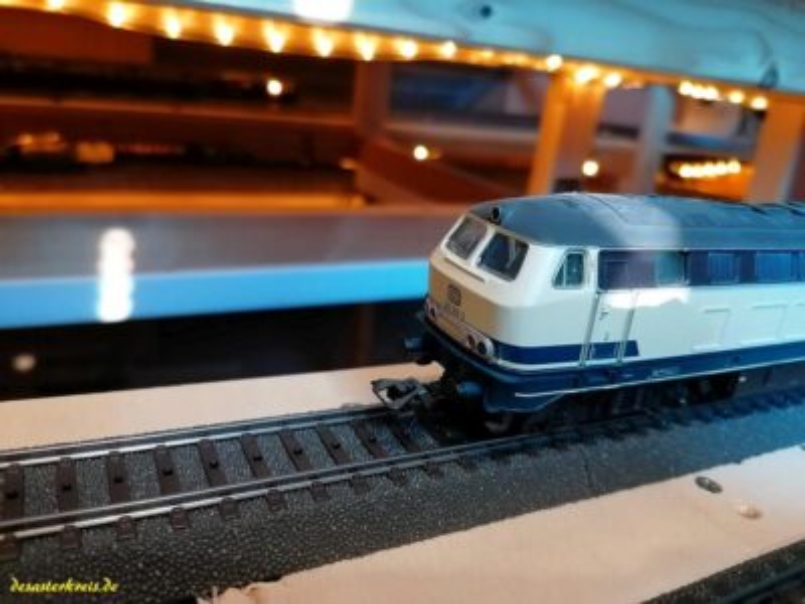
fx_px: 628
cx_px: 402
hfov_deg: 65.3
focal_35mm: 27
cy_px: 302
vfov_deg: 51.4
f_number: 1.8
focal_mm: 4.75
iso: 640
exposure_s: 1/100
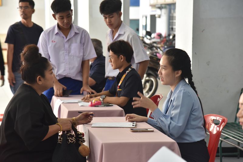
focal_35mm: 120
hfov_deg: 17.1
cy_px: 81
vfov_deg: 11.4
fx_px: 810
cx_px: 122
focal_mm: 120
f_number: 4
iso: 1600
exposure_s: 1/30
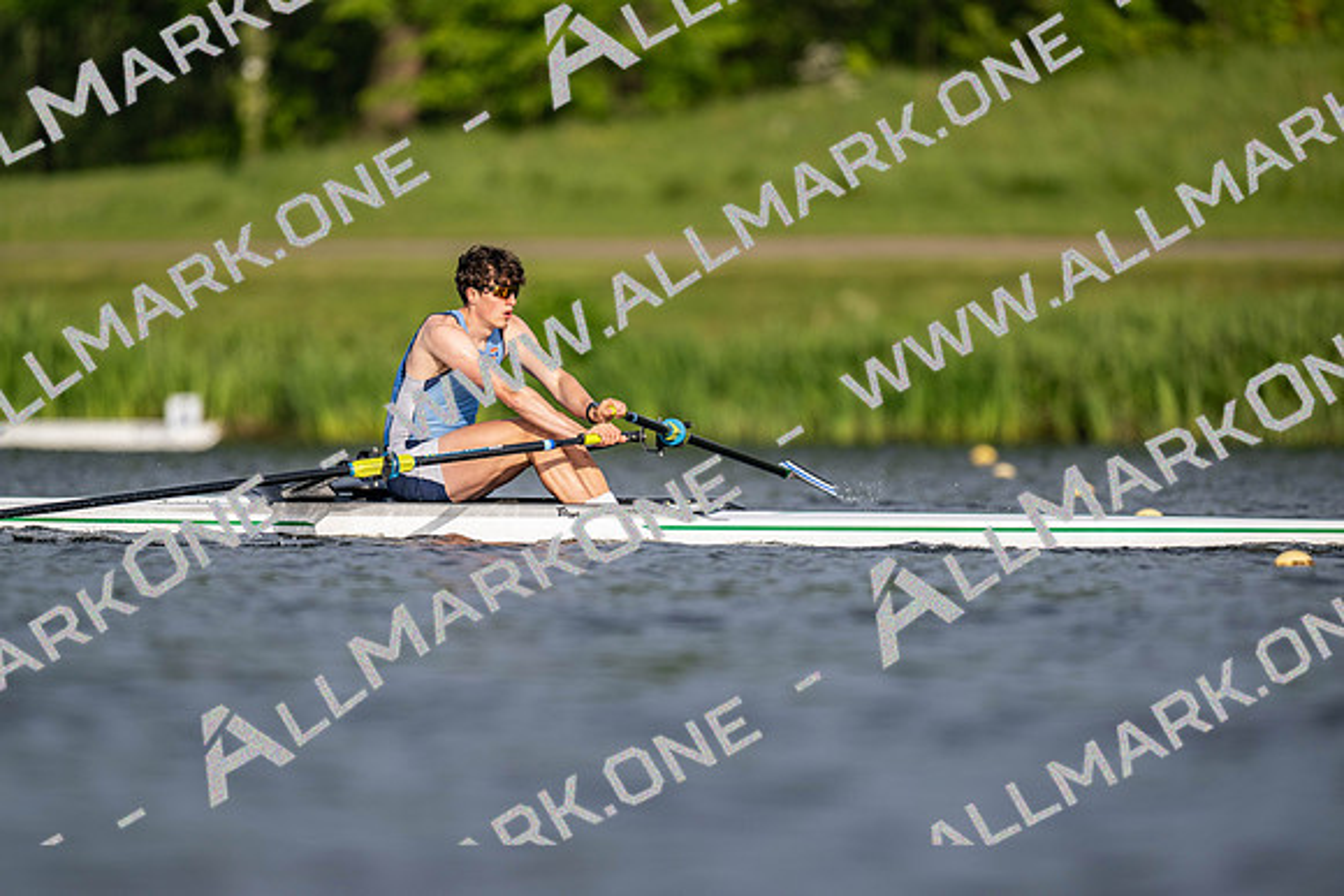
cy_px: 448
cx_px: 672
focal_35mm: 600
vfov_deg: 2.3
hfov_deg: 3.4
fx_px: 22404
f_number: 4
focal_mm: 600
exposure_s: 1/2500
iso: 200
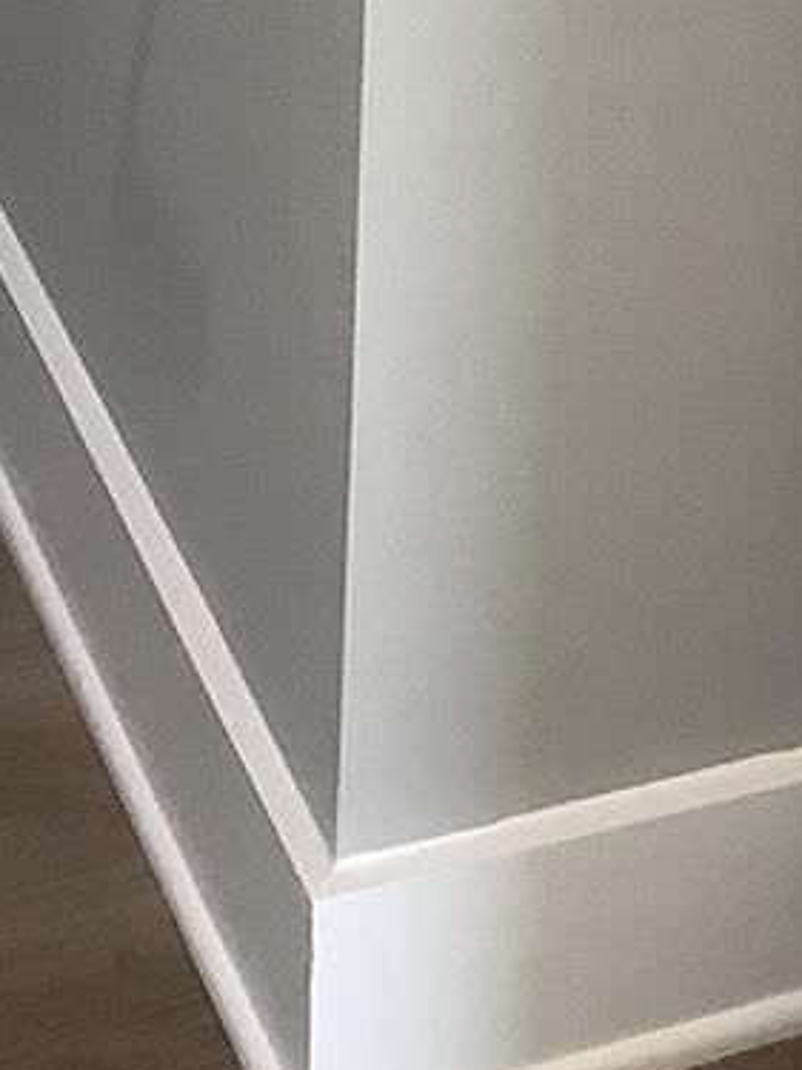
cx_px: 360
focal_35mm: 127
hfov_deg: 11.7
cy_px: -1059
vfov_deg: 13.4
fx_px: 3925
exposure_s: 1/60
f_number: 2.4
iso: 125
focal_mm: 3.3
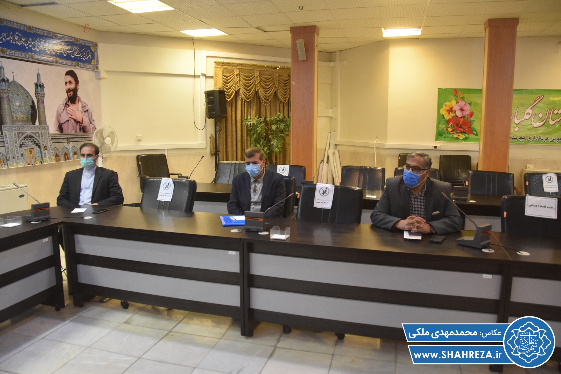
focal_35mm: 27
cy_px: 187
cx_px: 280
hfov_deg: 67.4
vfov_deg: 47.9
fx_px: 421
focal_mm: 18
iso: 1600
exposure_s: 1/60
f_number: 4
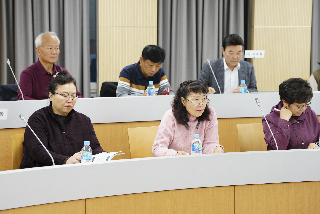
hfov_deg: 19.5
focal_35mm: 105
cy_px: 107
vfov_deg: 13.0
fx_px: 933
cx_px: 160
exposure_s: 1/160
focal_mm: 105
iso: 2500
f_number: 4.5
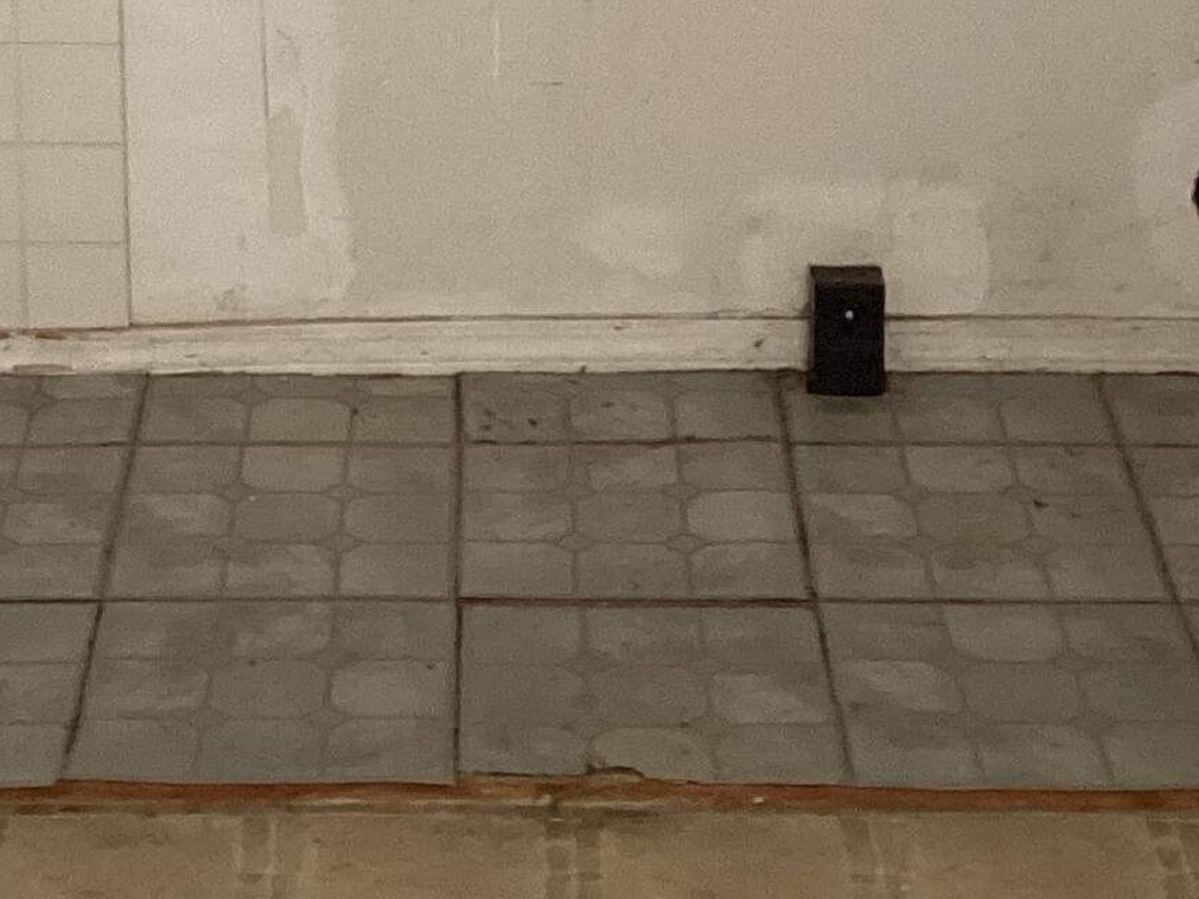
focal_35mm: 108
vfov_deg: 13.0
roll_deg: +0.9
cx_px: 336
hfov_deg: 18.1
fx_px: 3741
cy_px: -447
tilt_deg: -13.5
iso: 200
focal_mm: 3.3
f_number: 2.4
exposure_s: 1/60
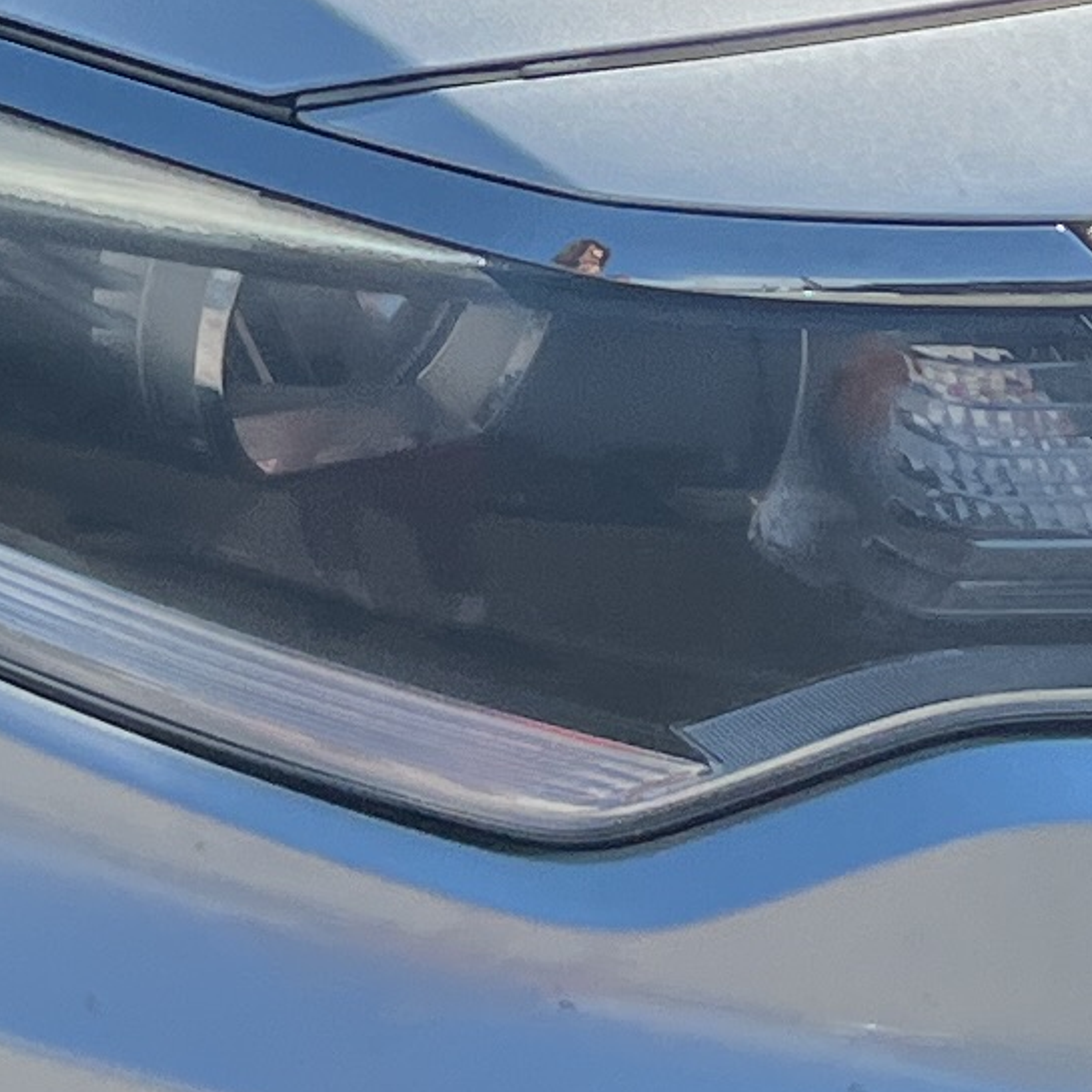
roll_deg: -0.6
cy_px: -679
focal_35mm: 170
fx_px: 6067
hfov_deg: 10.1
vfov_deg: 9.9
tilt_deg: -17.6
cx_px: -341
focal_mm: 5.1
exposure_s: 1/7353
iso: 50
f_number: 1.6
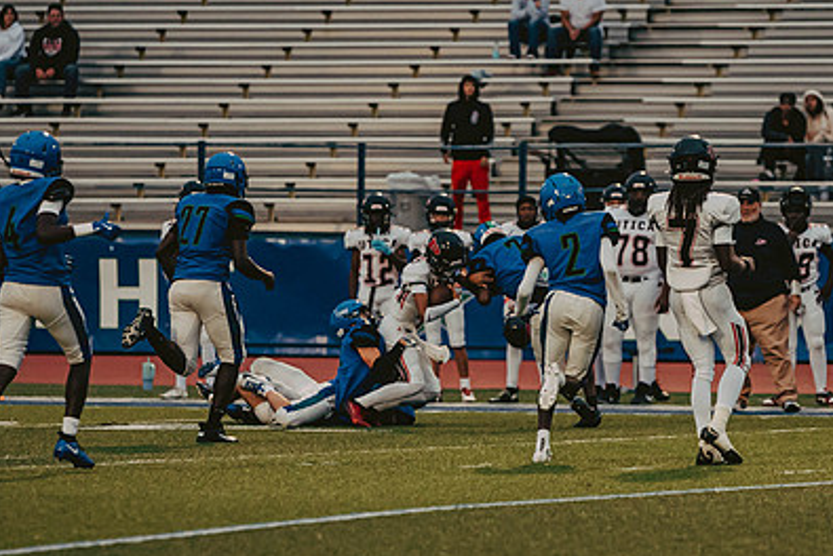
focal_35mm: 356
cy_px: 292
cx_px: 516
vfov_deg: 3.9
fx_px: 8243
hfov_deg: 5.8
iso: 2000
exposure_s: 1/1250
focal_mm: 170
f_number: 2.8
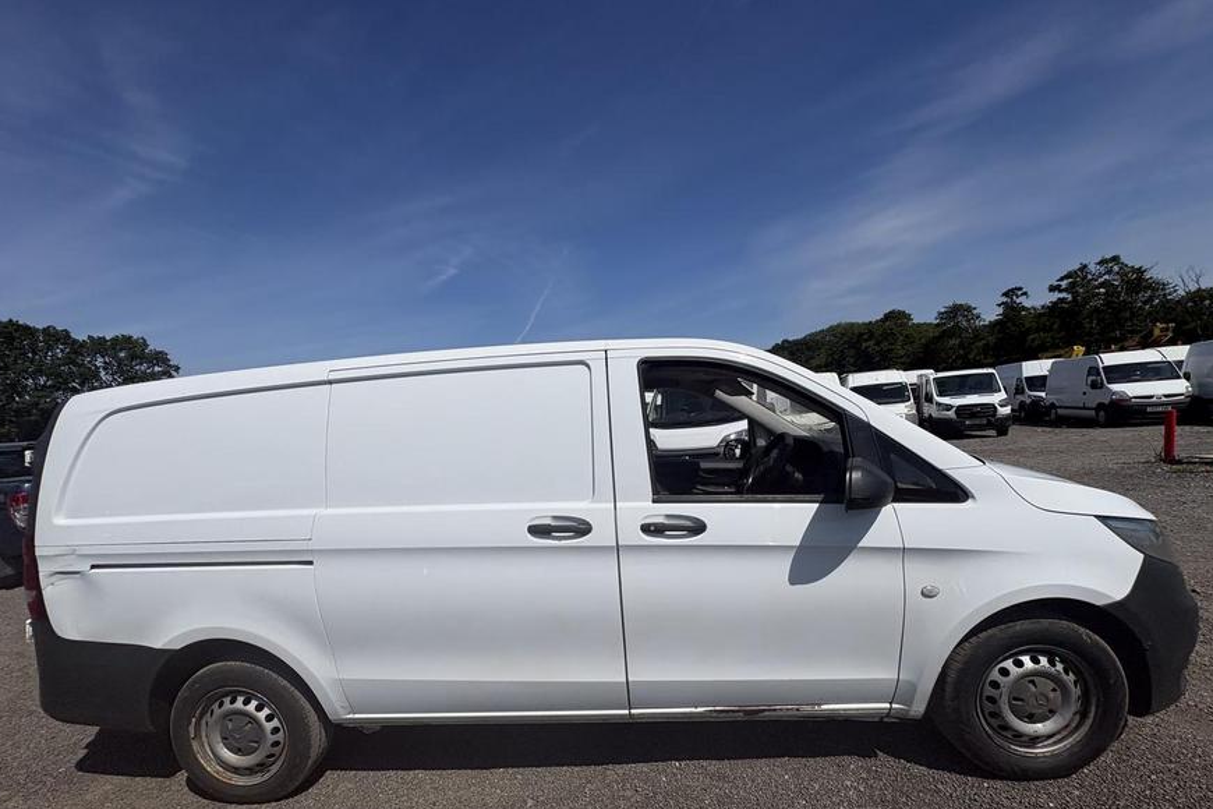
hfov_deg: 100.4
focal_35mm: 15
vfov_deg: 76.8
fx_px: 505
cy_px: 466
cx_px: 602
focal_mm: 2.22
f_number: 2.2
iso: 40
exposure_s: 1/6135
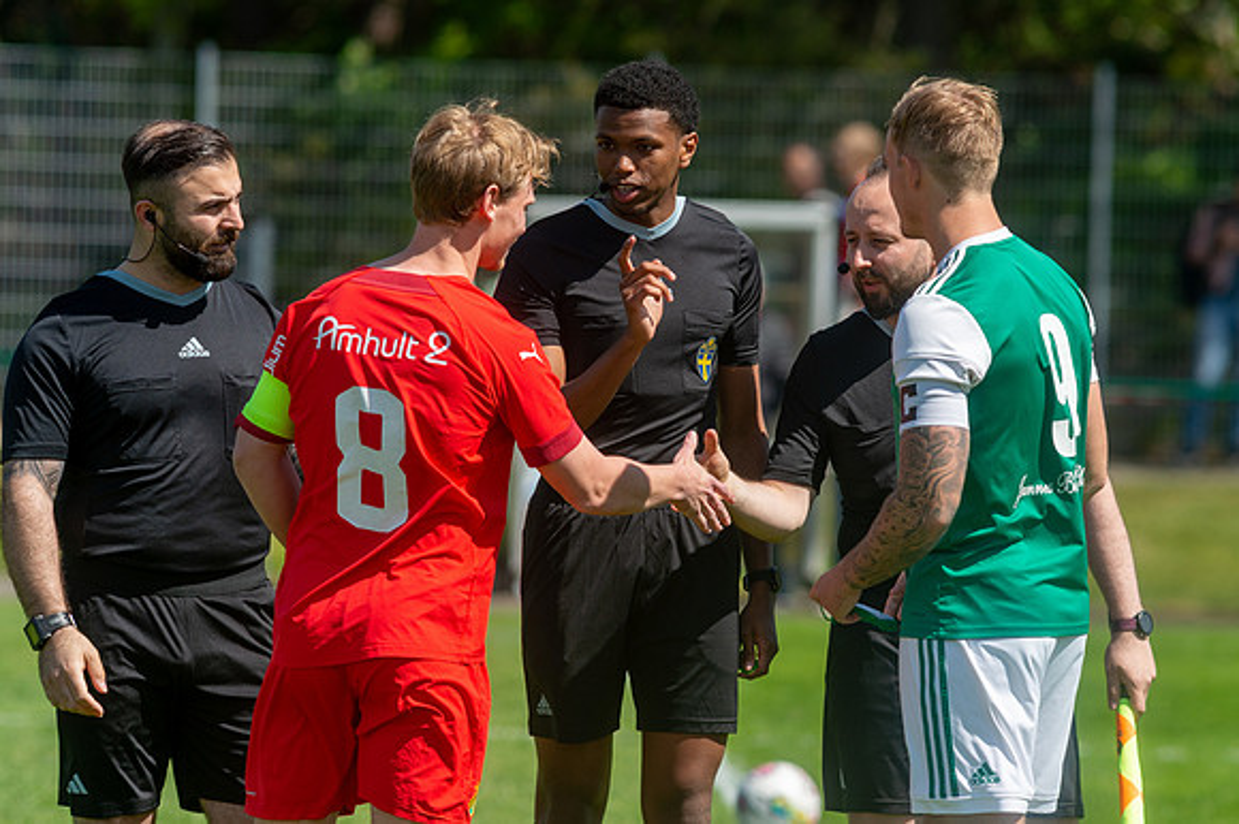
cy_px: 412
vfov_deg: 3.2
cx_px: 620
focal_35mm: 426
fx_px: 14646
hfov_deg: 4.8
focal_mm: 420
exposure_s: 1/1000
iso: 200
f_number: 5
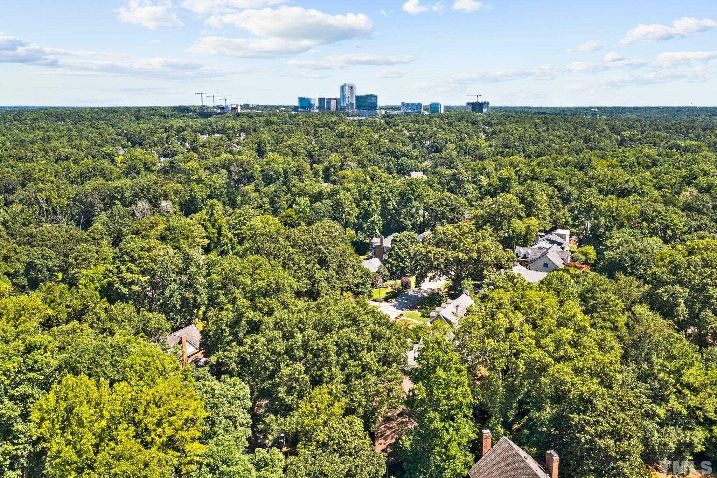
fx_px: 557
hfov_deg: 65.5
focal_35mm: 28
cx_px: 358
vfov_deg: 46.4
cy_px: 239
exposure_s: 1/400
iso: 100
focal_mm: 10.26
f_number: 5.6
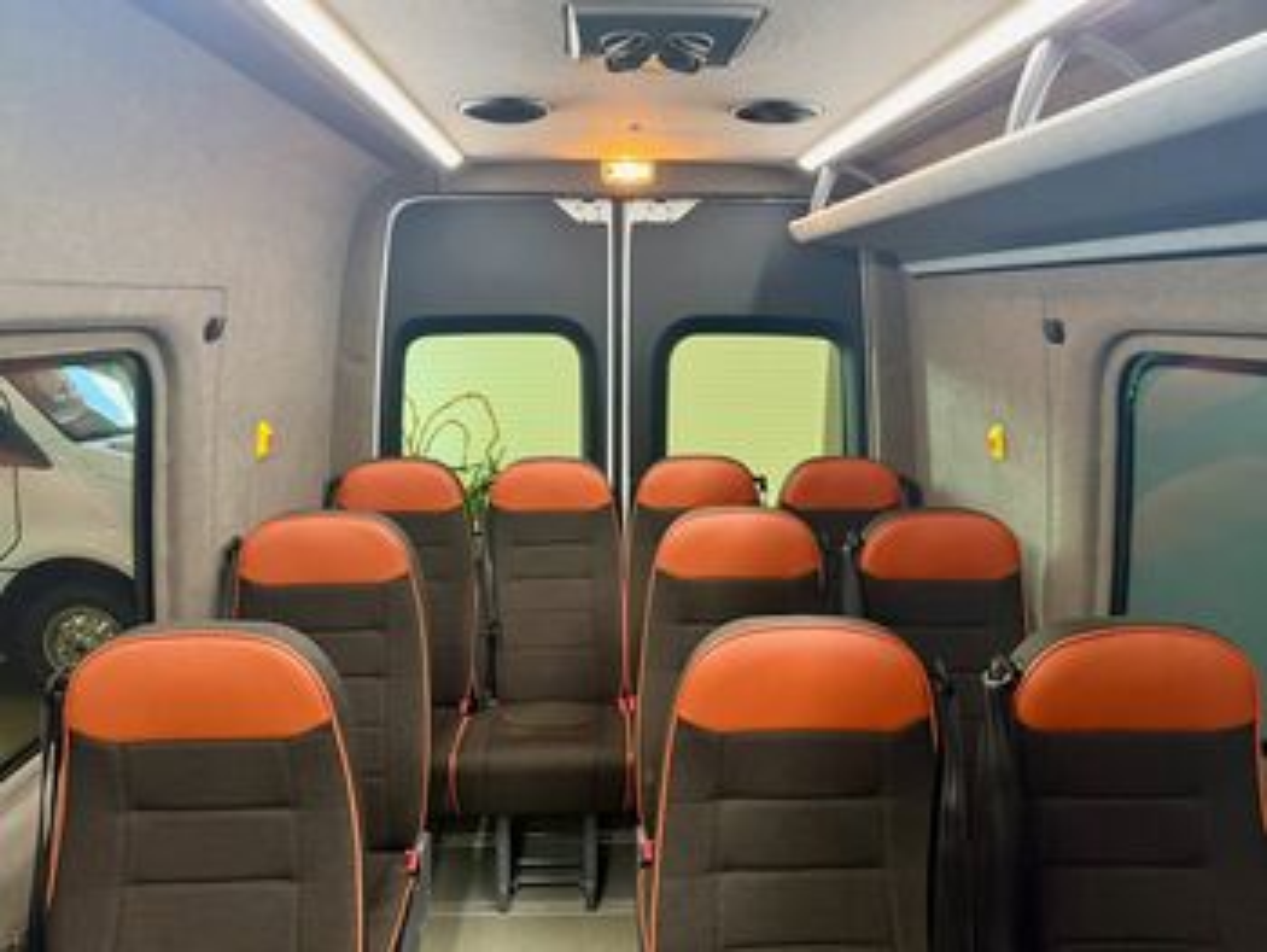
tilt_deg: -10.4
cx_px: 634
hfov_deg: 71.6
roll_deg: +1.0
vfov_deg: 56.9
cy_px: 476
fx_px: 879
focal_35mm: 24
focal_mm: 6.76
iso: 640
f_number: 1.78
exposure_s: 1/33
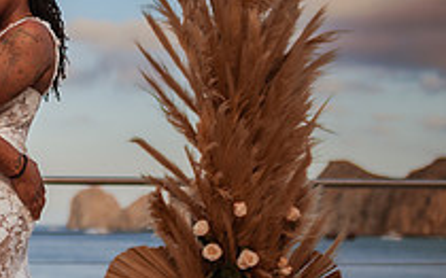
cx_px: -49
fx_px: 1239
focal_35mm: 102
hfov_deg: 19.5
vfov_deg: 12.8
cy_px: 166
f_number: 1.6
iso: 250
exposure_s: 1/4000
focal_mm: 35
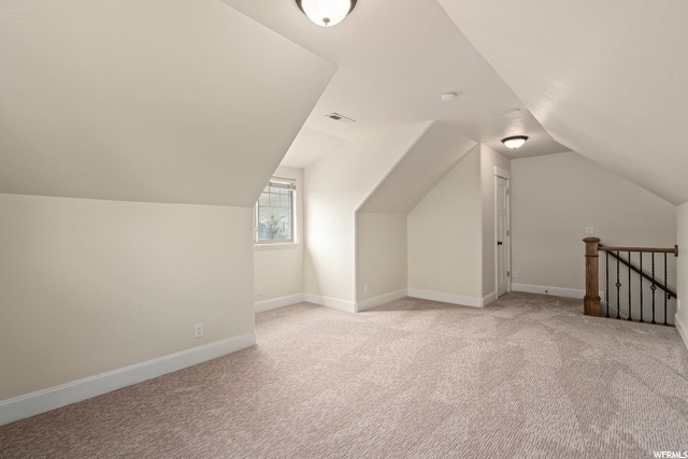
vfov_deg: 73.8
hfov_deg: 96.7
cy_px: 230
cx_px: 344
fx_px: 306
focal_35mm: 16
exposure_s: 1/2.5
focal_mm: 16
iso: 320
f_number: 9
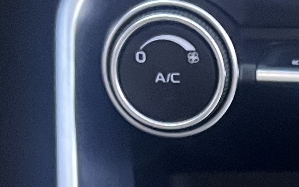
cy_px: 437
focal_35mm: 170
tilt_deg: -34.6
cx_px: 458
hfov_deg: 11.7
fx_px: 1386
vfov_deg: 7.3
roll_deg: -4.6
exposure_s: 1/50
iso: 500
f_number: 1.6
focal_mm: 5.1
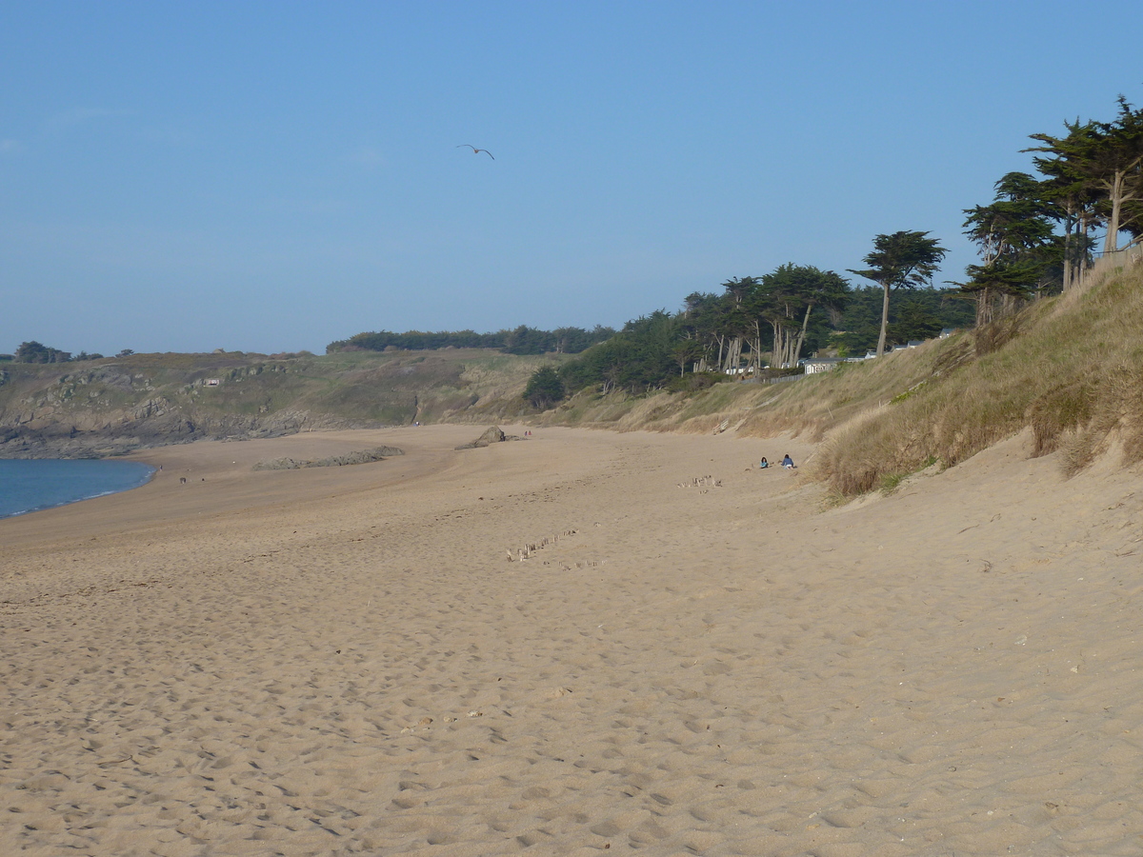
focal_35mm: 55
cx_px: 572
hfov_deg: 34.9
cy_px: 428
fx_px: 1816
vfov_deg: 26.6
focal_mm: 9.1
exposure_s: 1/500
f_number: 5
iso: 80
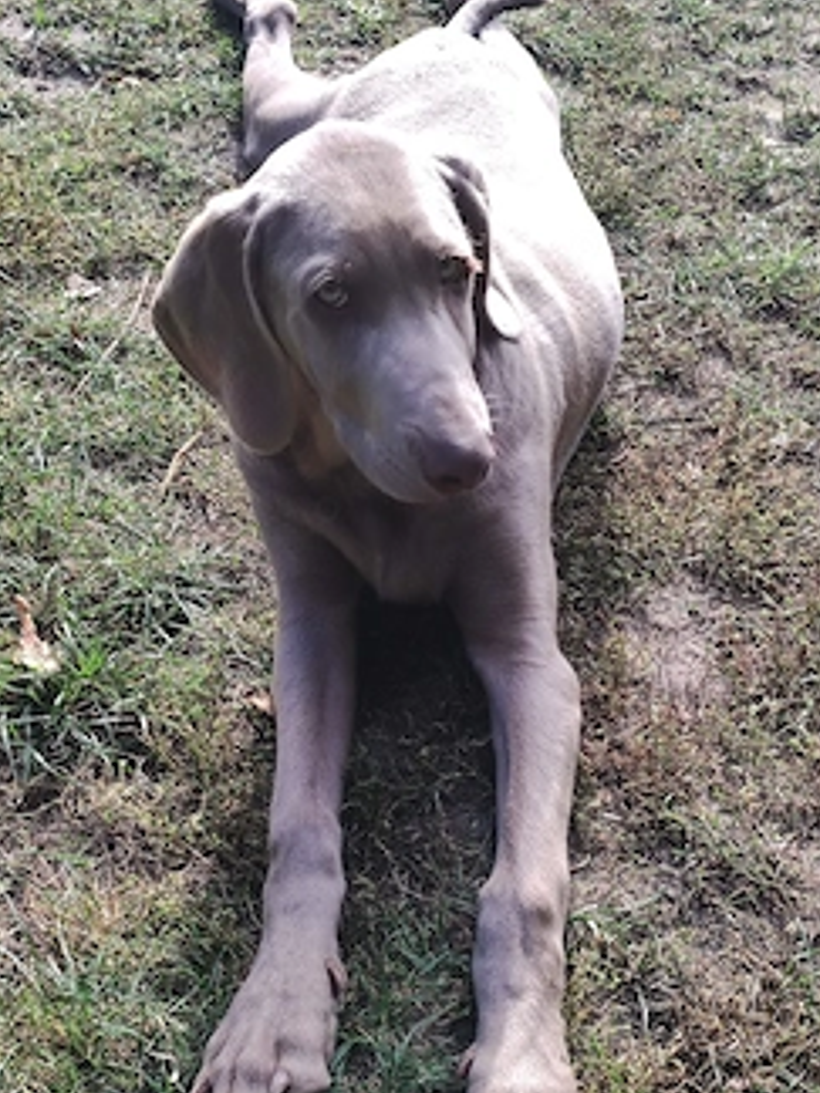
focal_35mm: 21
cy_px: 525
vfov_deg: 79.0
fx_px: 663
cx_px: 429
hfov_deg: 63.4
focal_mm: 4.74
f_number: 1.79
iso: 62
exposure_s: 1/100
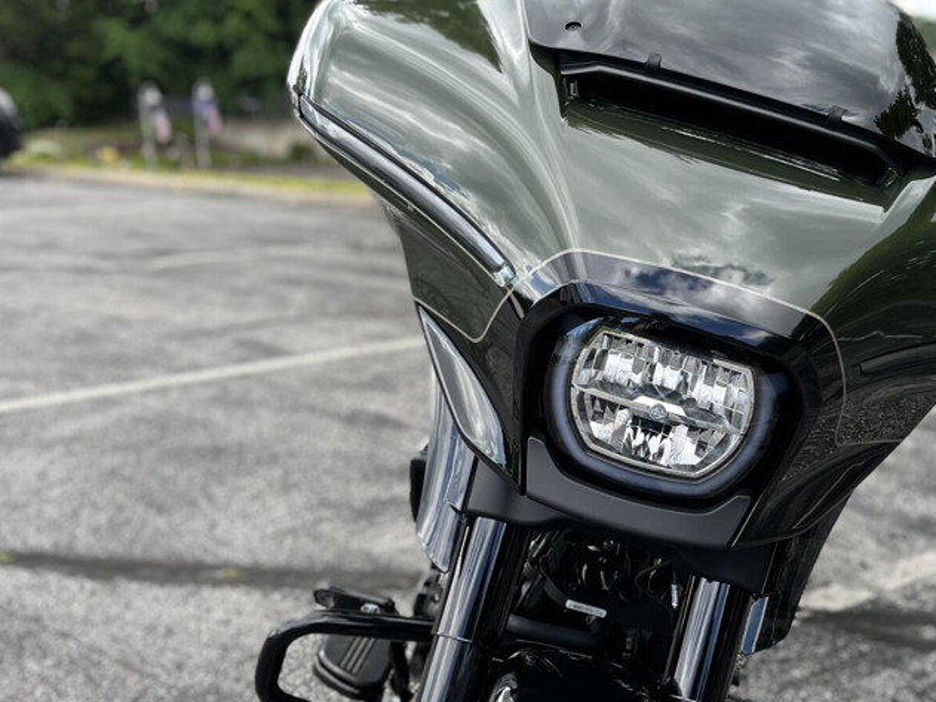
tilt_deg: -19.4
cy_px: 470
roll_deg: +0.6
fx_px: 1190
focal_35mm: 44
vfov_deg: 32.6
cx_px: 649
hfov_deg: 42.2
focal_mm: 5.1
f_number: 1.6
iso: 50
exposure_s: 1/618
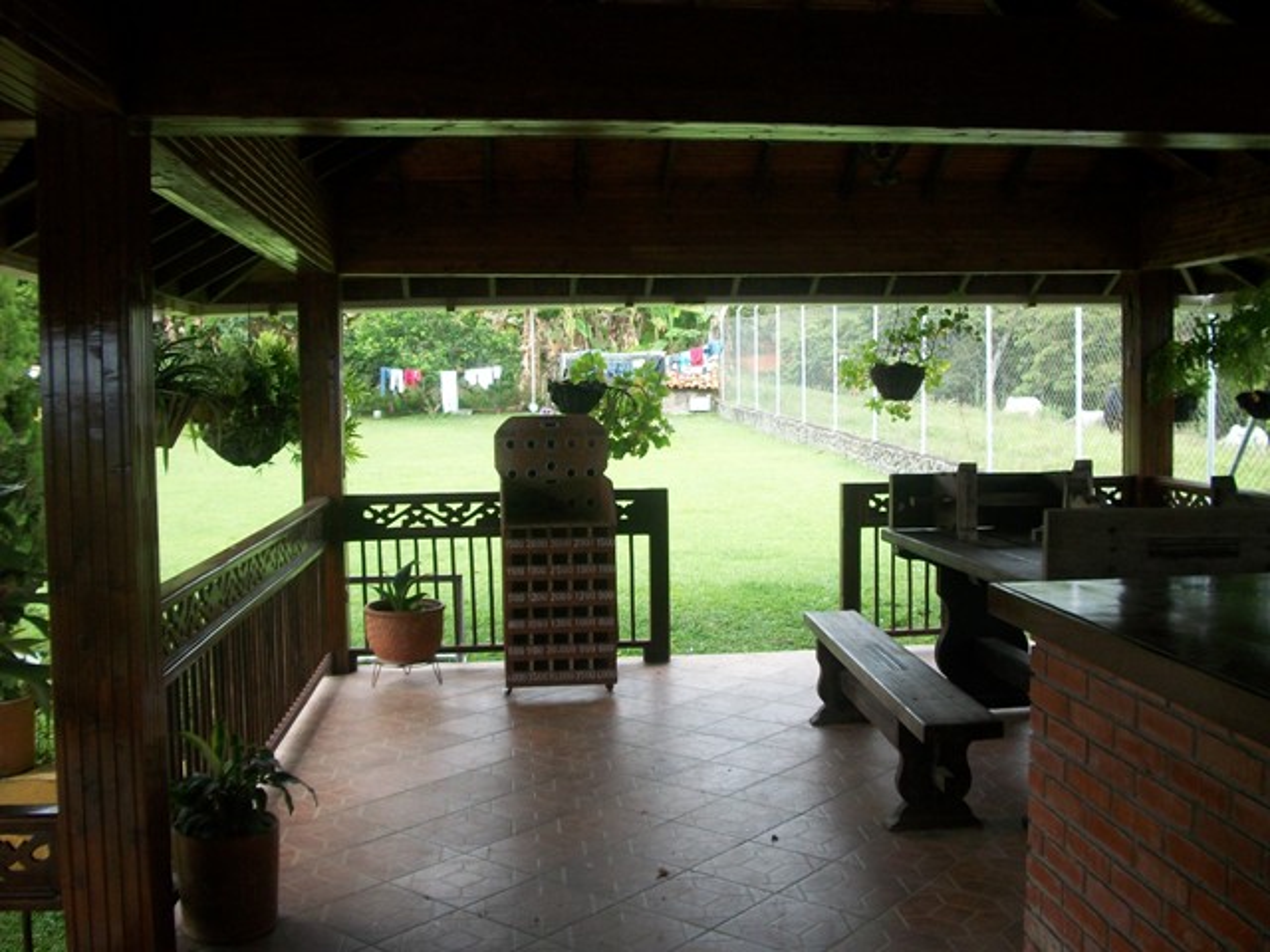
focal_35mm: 32
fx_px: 1174
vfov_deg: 44.2
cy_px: 476
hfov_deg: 56.8
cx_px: 635
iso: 80
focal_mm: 5.7
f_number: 2.9
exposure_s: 1/200
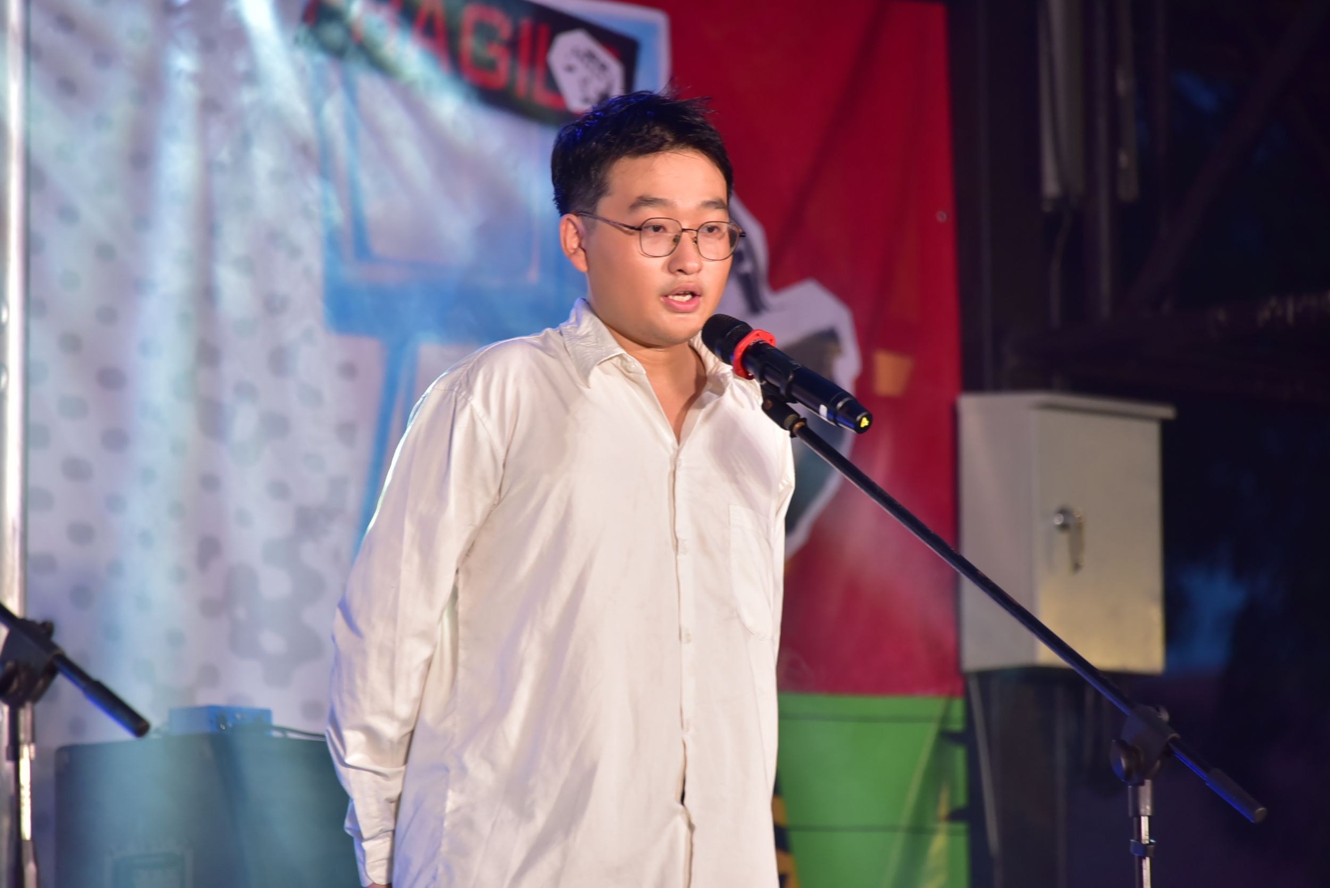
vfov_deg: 4.6
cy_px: 444
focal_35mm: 300
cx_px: 665
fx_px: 11087
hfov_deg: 6.9
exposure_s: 1/200
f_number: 5.6
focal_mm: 300
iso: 1250
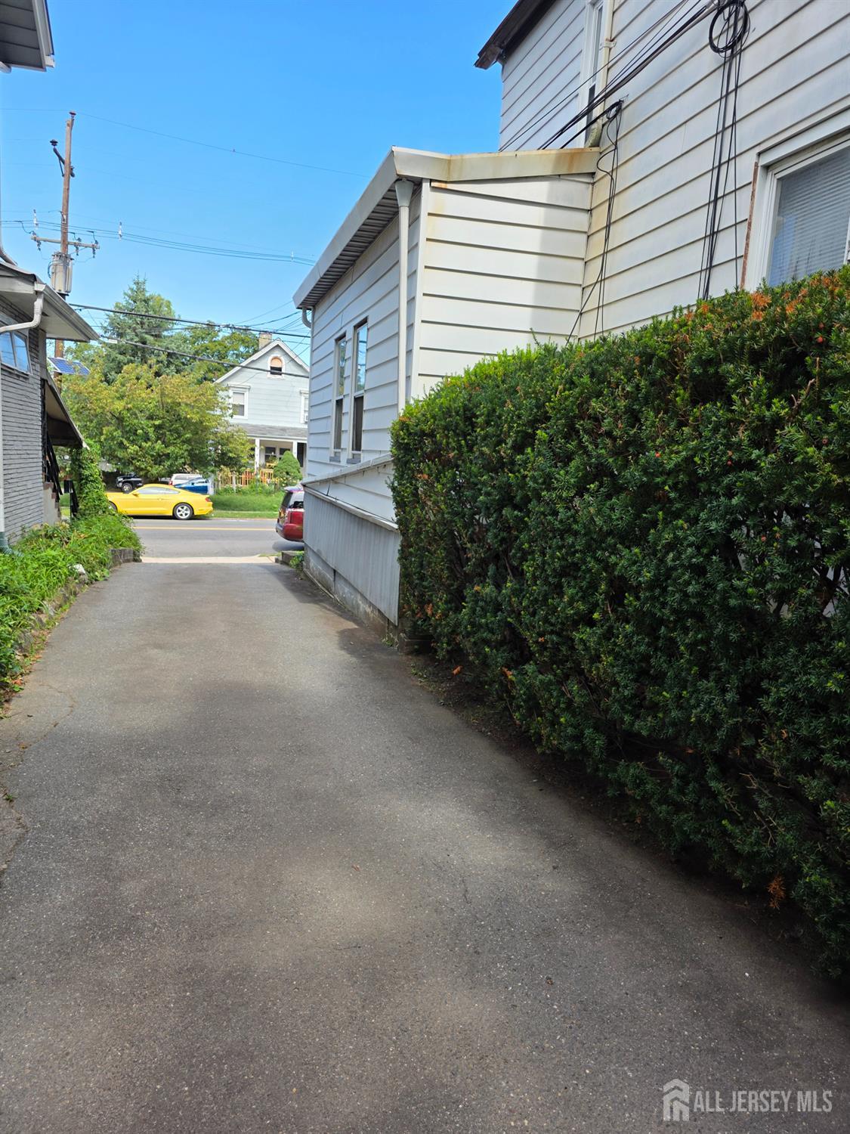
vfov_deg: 73.9
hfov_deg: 58.9
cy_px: 567
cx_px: 425
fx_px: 753
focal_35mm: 23
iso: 80
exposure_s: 1/1894
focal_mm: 6.3
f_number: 1.7
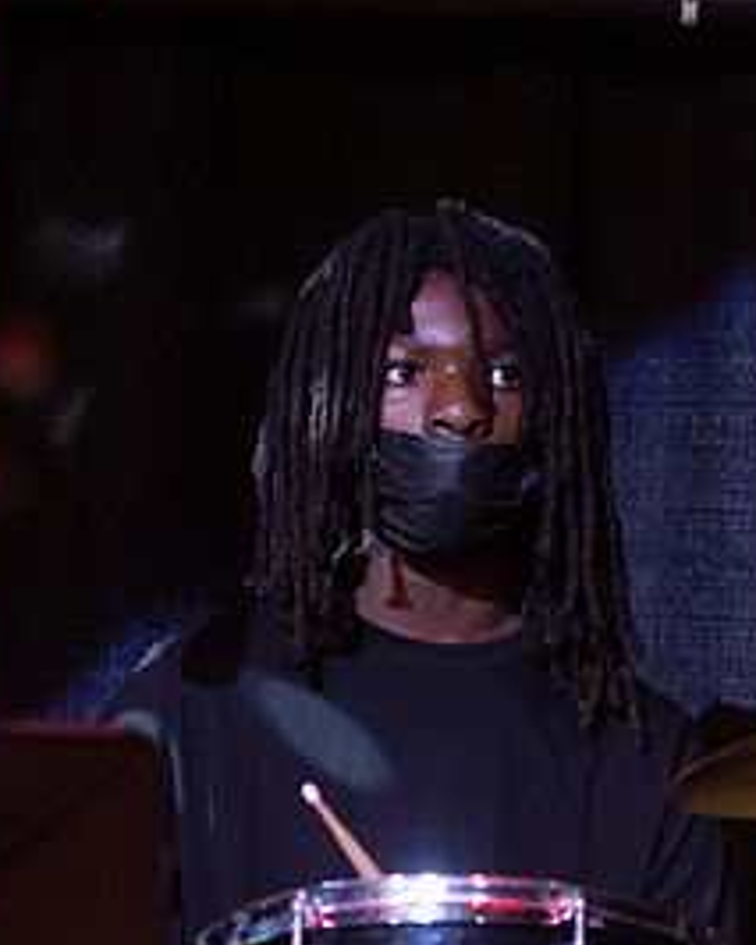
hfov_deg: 5.0
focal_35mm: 307
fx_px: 8581
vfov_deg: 6.3
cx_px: 488
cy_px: 590
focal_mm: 86
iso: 3200
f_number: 2.8
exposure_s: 1/200
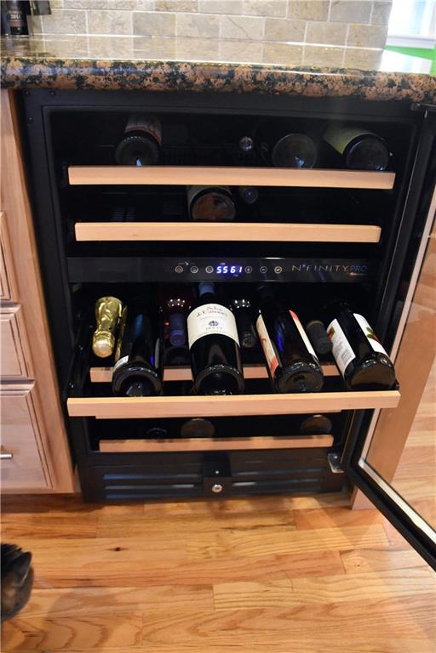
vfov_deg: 67.4
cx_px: 218
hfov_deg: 47.9
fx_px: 490
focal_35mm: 27
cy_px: 326
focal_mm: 18
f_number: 3.5
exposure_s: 1/60
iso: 5600
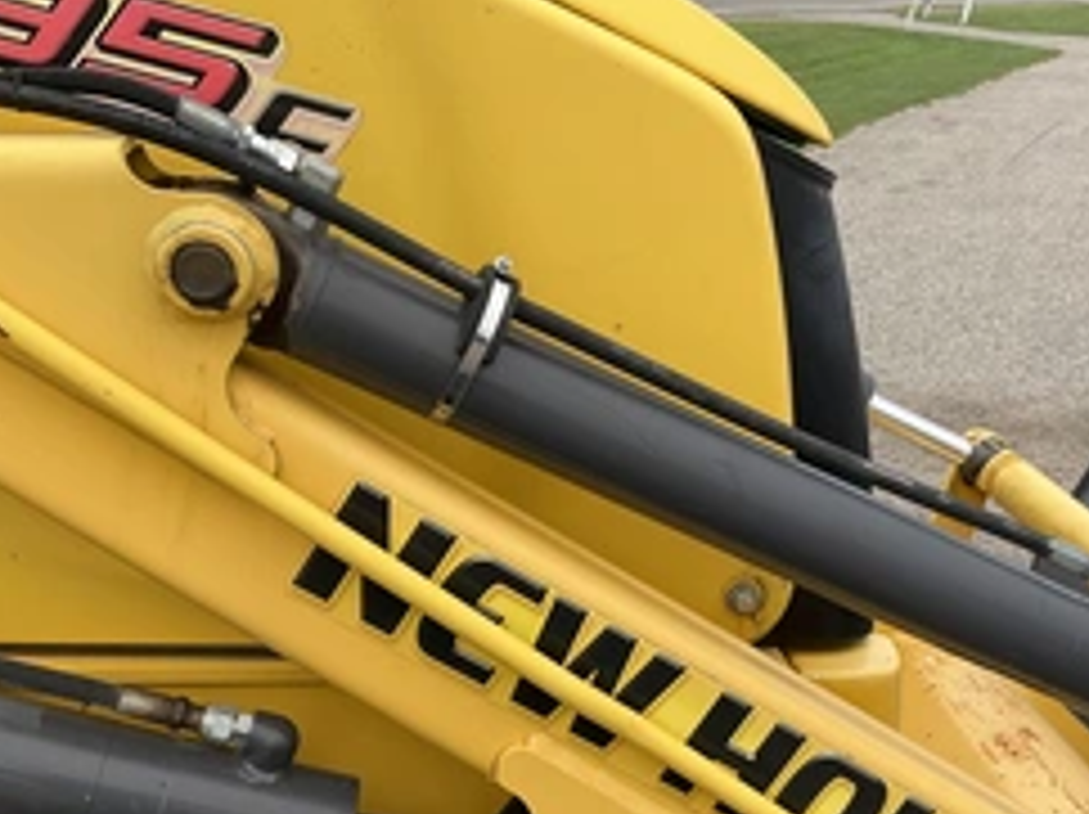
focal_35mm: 48
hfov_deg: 39.6
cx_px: 634
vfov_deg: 29.8
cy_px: 589
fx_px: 1509
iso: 25
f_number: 1.8
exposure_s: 1/425
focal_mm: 3
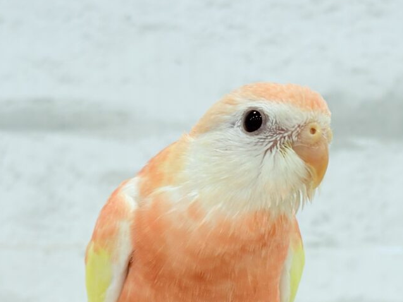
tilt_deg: +0.9
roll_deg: +0.1
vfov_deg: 15.0
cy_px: 226
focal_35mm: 98
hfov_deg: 20.0
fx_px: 1141
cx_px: 204
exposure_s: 1/100
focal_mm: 5.96
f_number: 1.6
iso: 50
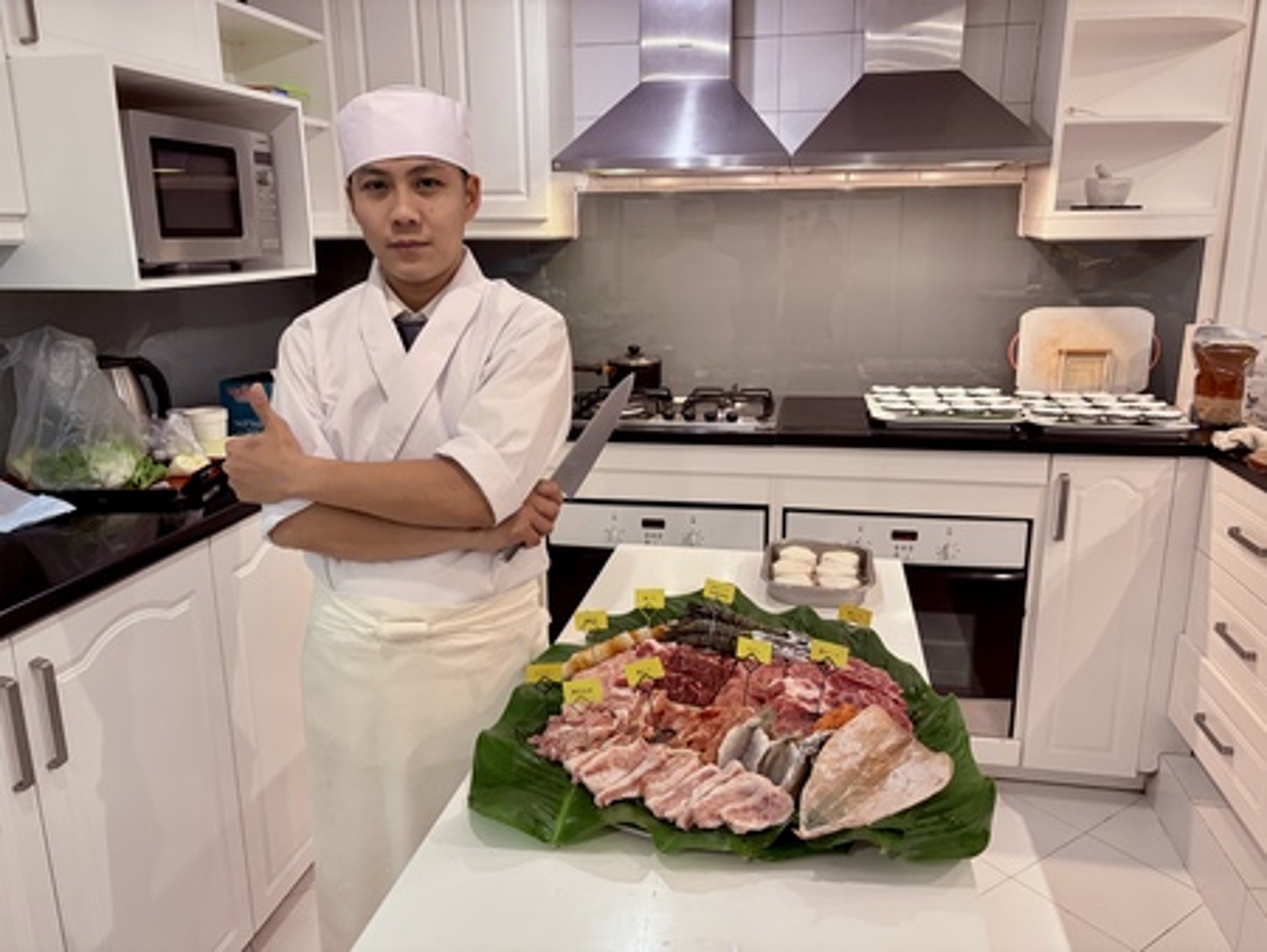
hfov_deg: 67.3
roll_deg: +0.8
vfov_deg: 53.1
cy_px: 476
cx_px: 634
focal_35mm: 26
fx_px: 952
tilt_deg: -13.1
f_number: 1.6
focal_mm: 5.96
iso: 250
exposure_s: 1/50
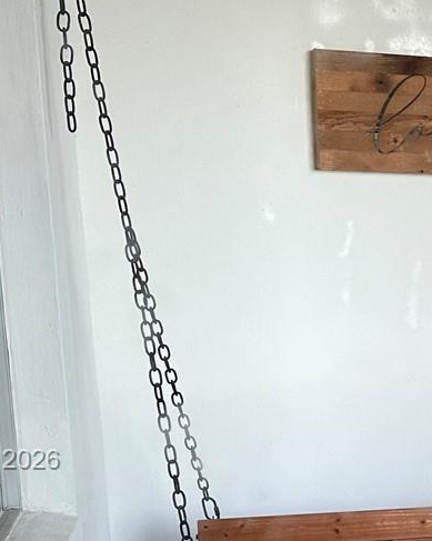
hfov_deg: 18.2
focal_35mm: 77
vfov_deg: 24.2
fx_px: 1232
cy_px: 461
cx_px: 602
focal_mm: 6.86
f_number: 1.78
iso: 100
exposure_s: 1/120
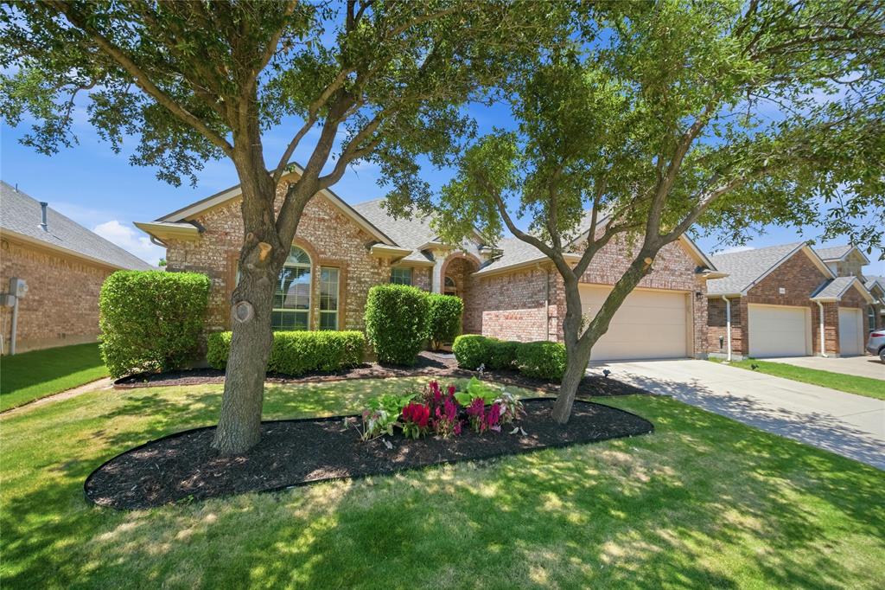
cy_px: 295
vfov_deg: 81.2
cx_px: 442
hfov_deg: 104.3
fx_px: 344
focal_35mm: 14
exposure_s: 1/680
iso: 500
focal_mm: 9
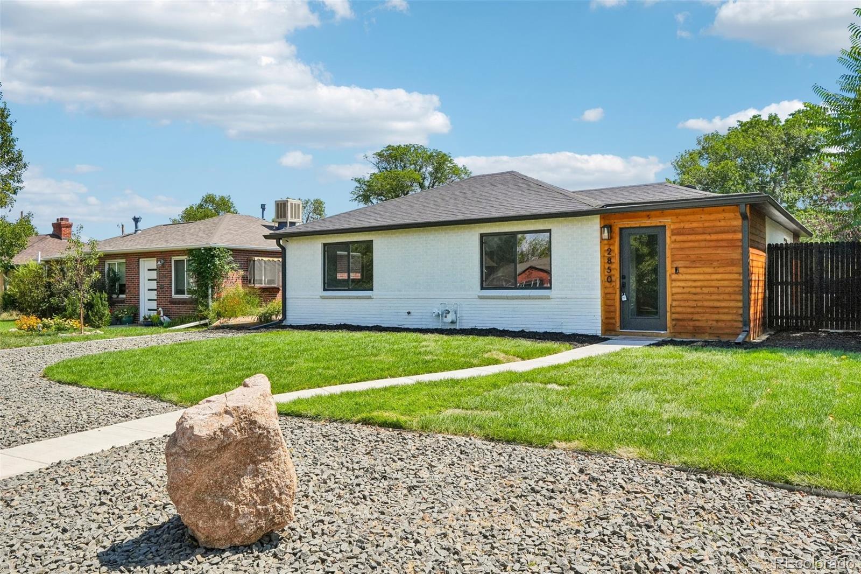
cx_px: 430
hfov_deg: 67.4
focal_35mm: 27
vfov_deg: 47.9
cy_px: 287
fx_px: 646
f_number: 8
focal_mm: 18
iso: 800
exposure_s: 1/2000
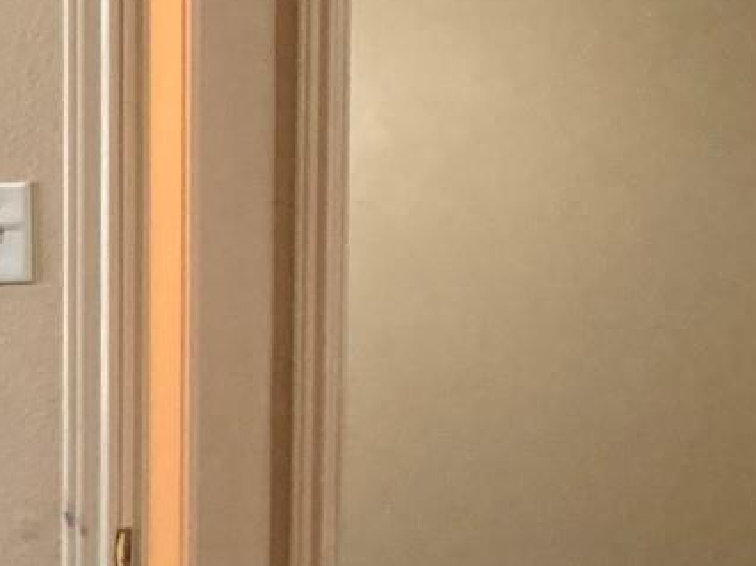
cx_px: -1057
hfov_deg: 11.9
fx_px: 2946
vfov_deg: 11.0
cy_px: 271
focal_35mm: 135
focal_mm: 3.99
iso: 160
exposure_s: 1/60
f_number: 1.8
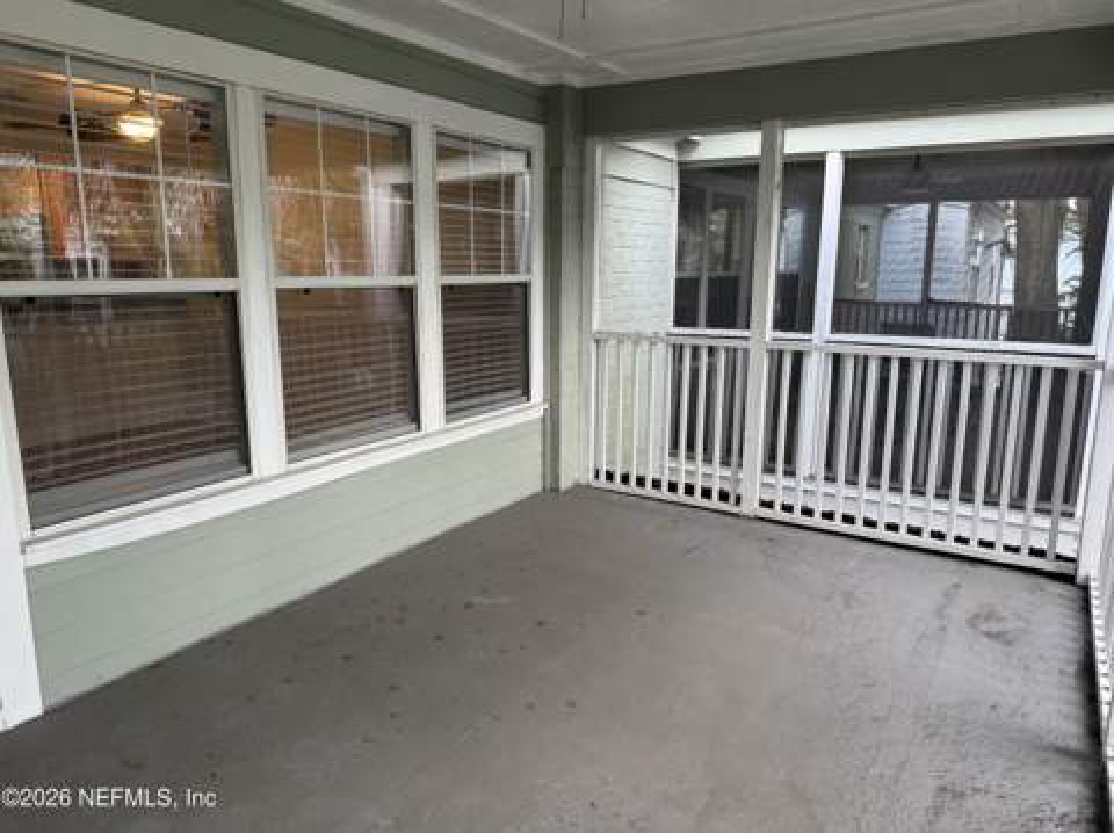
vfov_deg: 56.7
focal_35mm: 24
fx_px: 772
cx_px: 557
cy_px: 416
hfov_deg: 71.7
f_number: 1.78
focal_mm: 6.76
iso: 125
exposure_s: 1/121
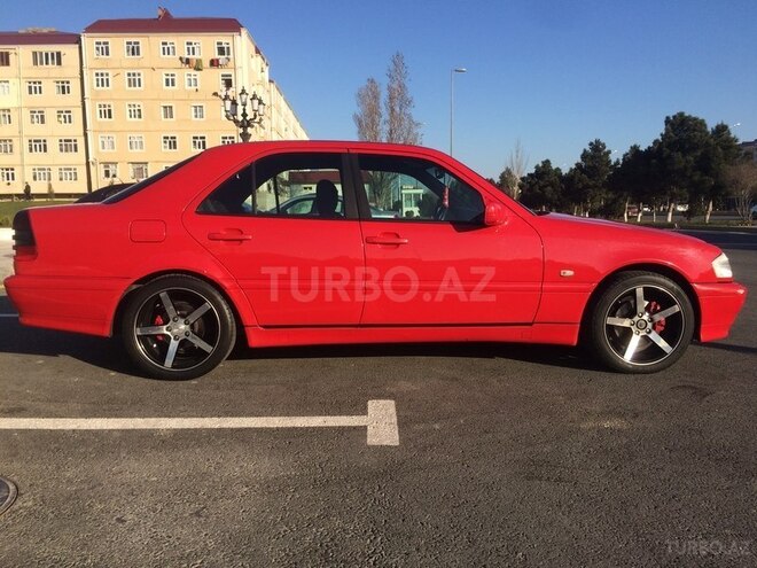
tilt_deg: -6.5
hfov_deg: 61.7
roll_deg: +1.4
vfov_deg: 48.2
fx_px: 634
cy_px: 284
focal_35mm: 29
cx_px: 378
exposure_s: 1/1786
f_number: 2.2
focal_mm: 4.15
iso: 32
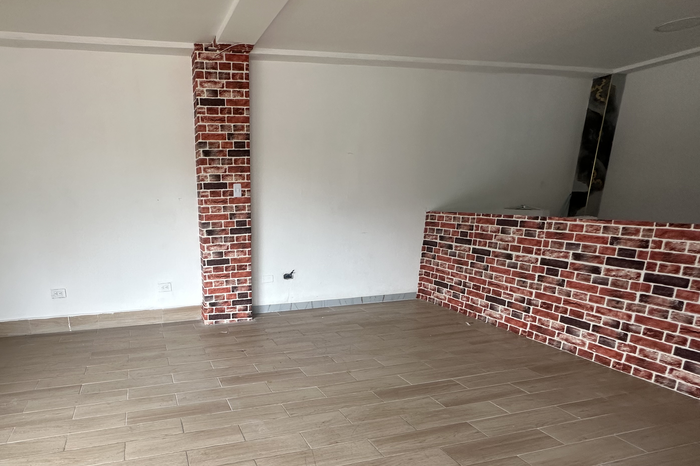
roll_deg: +0.8
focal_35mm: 21
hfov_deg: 78.5
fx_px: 408
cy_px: 299
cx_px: 233
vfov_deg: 58.5
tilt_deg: -14.5
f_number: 2.2
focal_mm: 2.22
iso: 160
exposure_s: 1/99
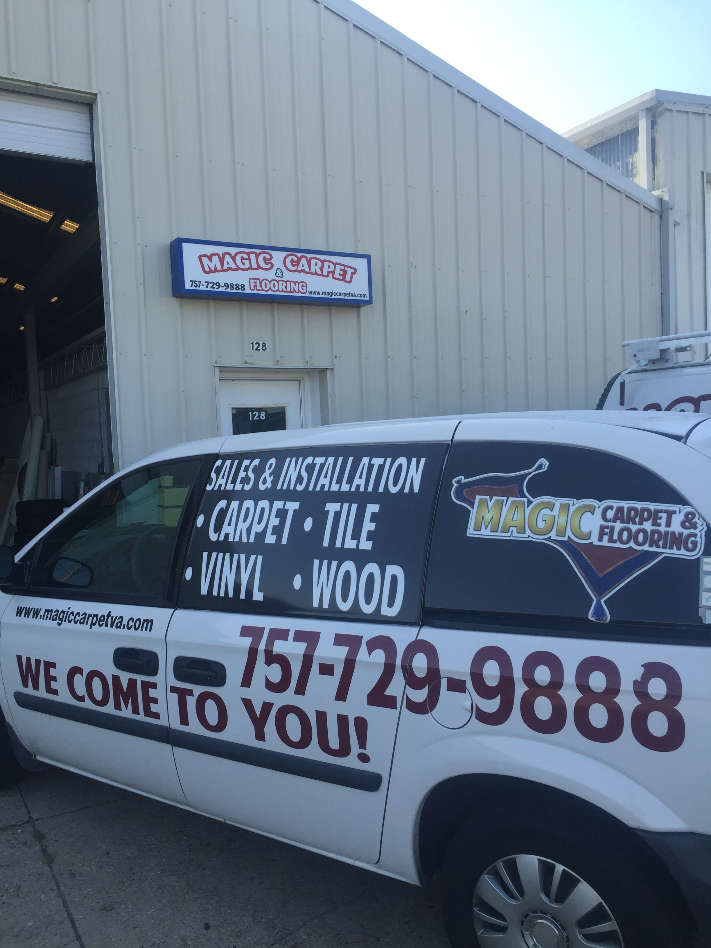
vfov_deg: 61.7
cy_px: 474
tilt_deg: -1.6
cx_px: 356
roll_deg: +2.7
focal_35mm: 29
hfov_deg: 48.2
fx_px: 794
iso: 32
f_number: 2.2
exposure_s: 1/565
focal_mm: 4.15
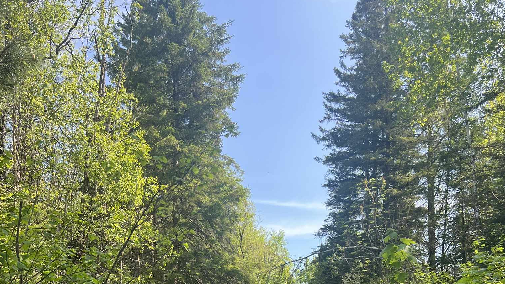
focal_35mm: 43
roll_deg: +2.7
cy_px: 342
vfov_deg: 25.0
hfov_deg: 47.3
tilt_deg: +2.7
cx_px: 280
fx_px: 576
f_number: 1.5
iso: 50
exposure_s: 1/974
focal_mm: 5.7
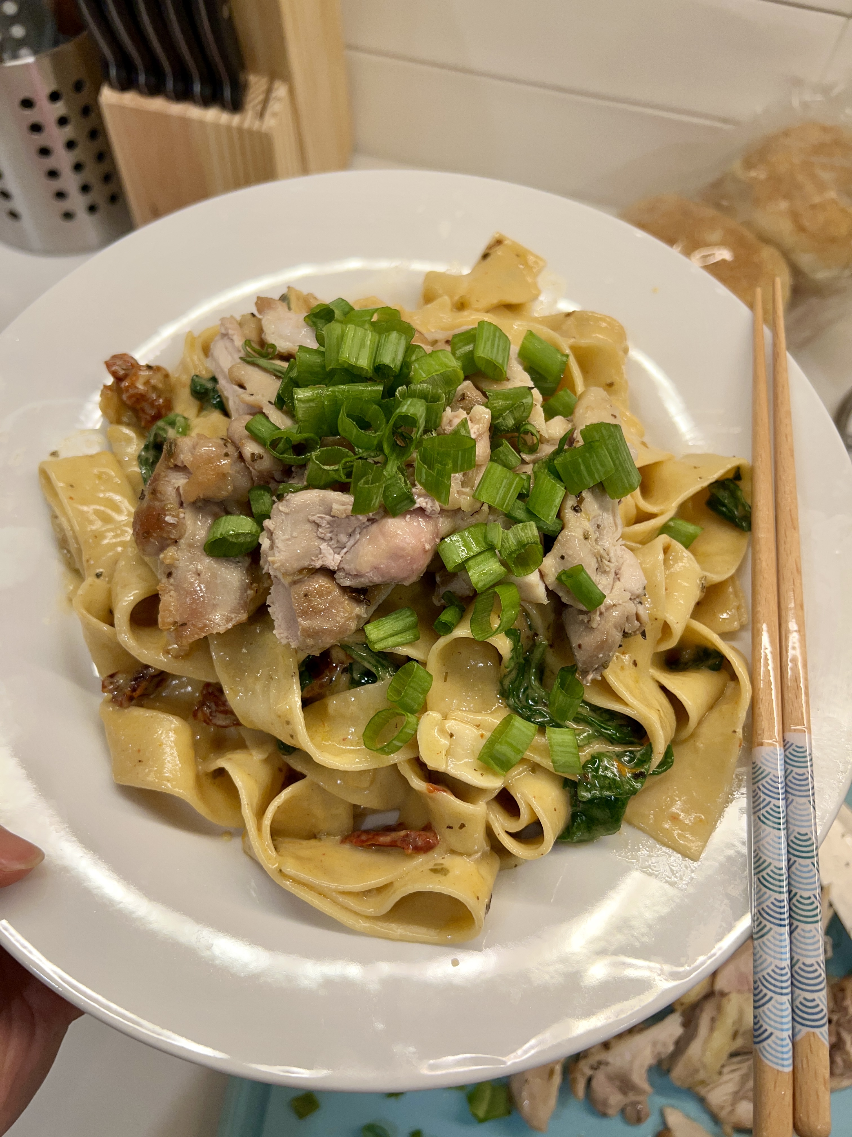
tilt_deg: -63.3
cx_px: 426
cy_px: 568
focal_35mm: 26
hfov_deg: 53.1
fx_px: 853
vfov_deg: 67.3
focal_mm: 5.7
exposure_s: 1/120
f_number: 1.5
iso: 80
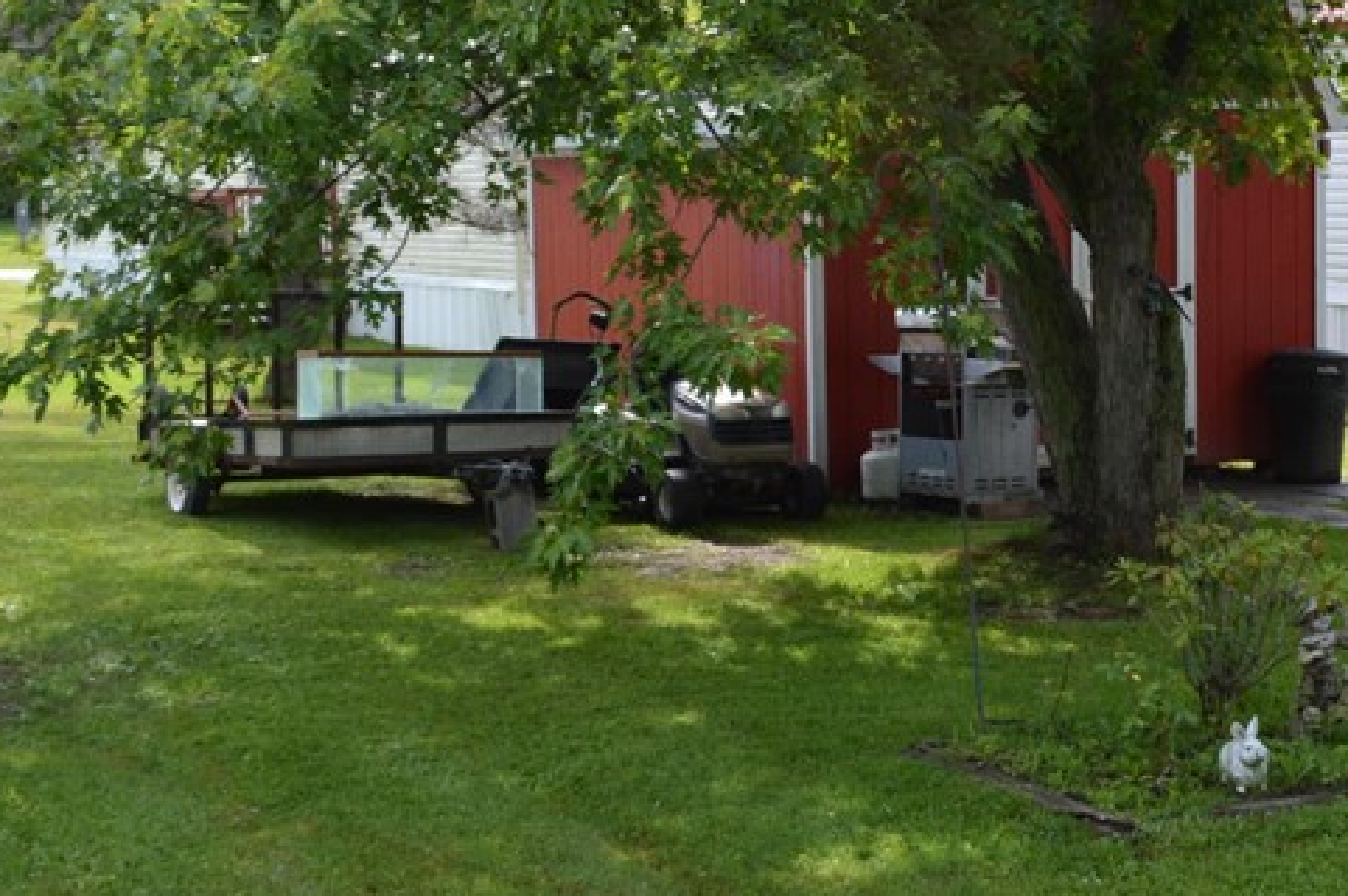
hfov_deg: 32.2
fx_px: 2282
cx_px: 1033
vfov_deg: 22.2
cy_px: 347
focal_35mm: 61
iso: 160
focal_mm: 18
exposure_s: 1/125
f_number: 8
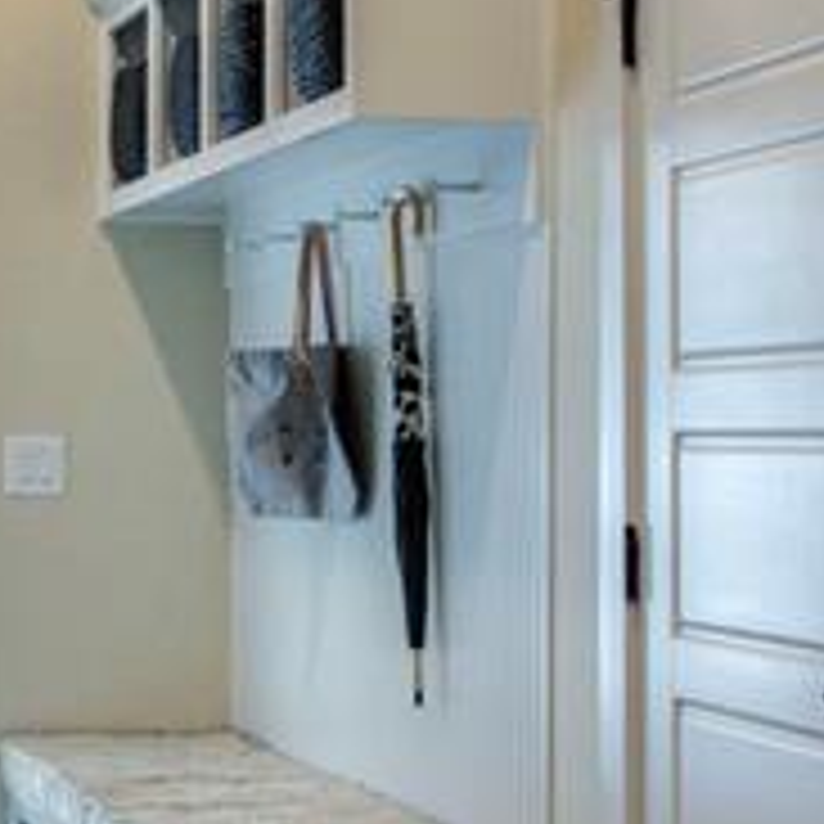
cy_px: 324
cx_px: 185
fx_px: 2693
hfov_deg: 17.3
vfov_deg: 17.4
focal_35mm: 100
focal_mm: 28
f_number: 8
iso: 400
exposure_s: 1/25
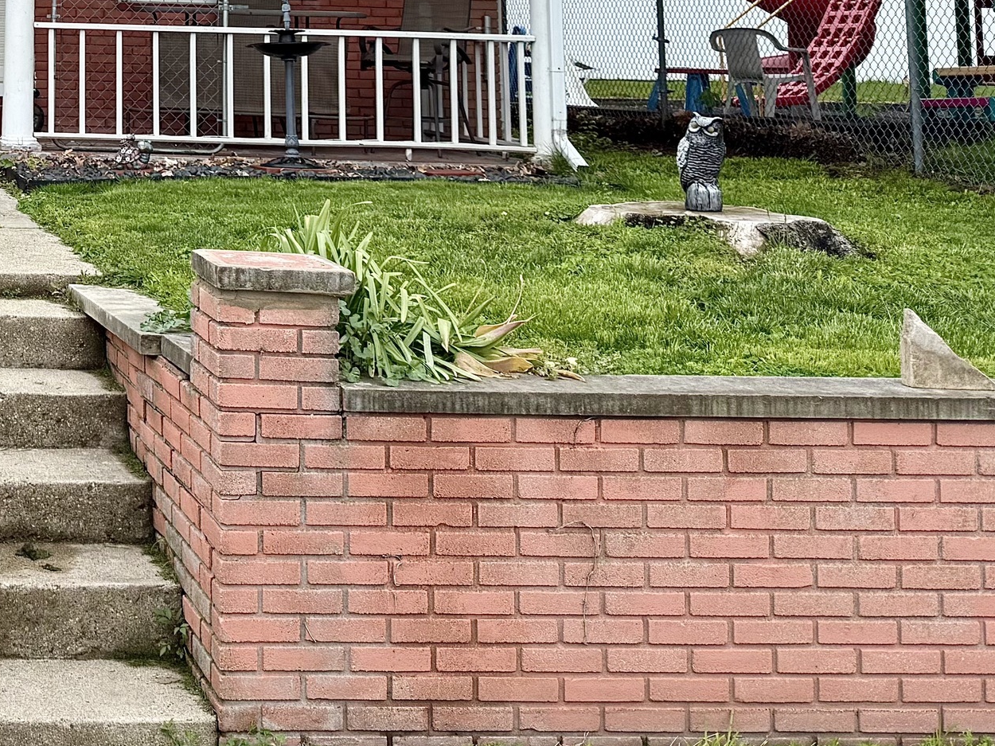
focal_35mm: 59
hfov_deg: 29.3
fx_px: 1696
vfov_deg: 22.9
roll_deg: -0.7
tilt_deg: +8.2
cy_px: -135
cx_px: -117
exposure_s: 1/1522
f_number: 1.78
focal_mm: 6.76
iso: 80
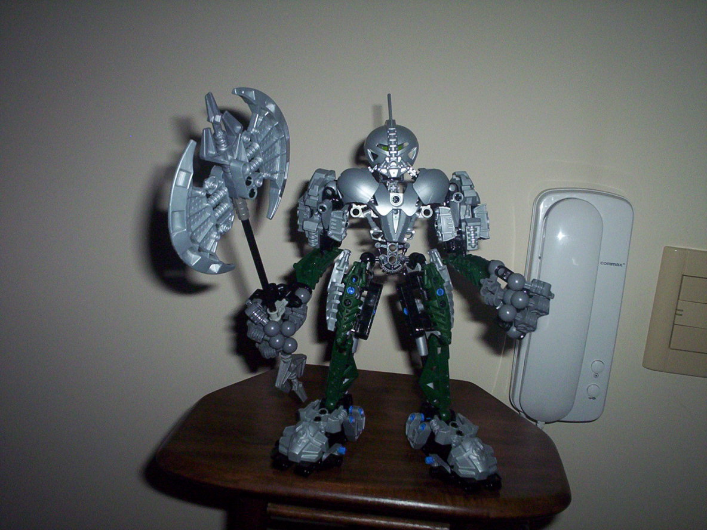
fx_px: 776
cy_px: 265
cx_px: 354
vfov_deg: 37.7
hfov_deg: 49.0
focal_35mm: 38
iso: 140
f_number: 4.5
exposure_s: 1/60
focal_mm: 4.99
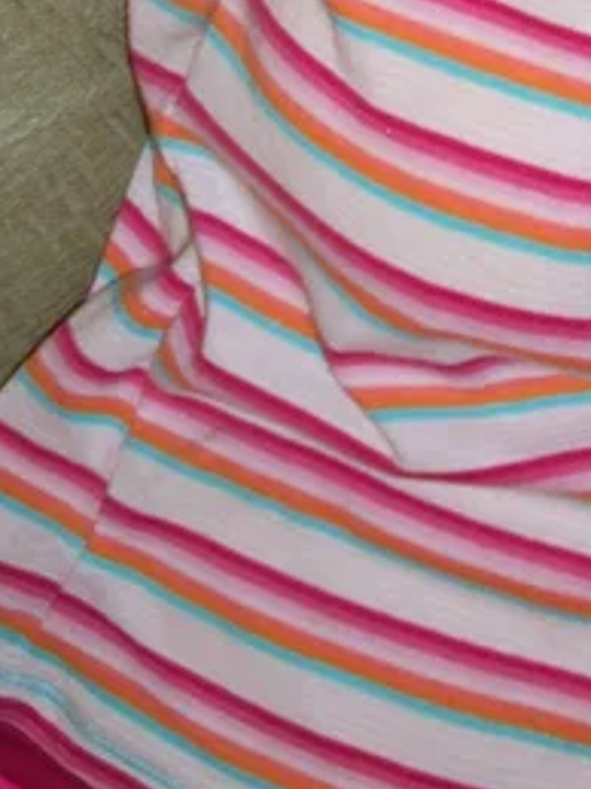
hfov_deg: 14.6
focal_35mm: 99
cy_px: -244
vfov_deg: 18.4
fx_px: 2255
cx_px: 655
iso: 80
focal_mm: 5.7
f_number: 2.9
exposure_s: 1/30
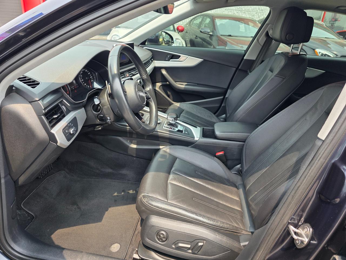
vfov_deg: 58.9
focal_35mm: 23
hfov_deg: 73.9
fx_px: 230
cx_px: 173
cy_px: 130
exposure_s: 1/359
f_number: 1.7
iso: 50
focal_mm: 6.3
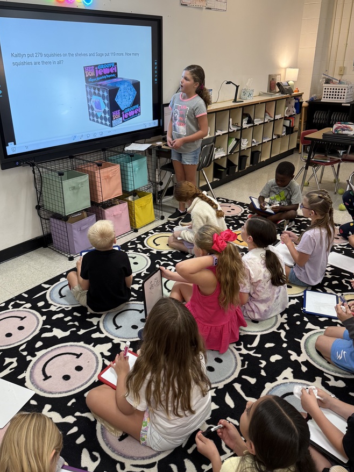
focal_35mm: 28
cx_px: 169
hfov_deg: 49.7
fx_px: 382
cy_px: 232
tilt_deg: -22.9
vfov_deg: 63.5
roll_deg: +0.0
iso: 200
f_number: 1.78
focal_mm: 6.76
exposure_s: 1/60
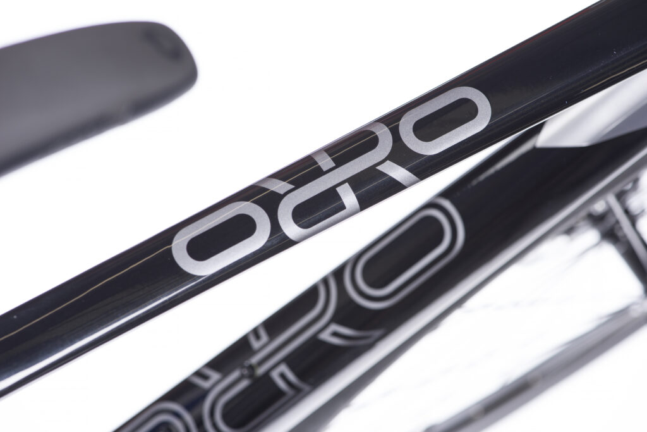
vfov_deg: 13.0
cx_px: 324
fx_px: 1887
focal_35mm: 105
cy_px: 216
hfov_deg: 19.5
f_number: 7.1
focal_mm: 105
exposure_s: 1/125
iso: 100
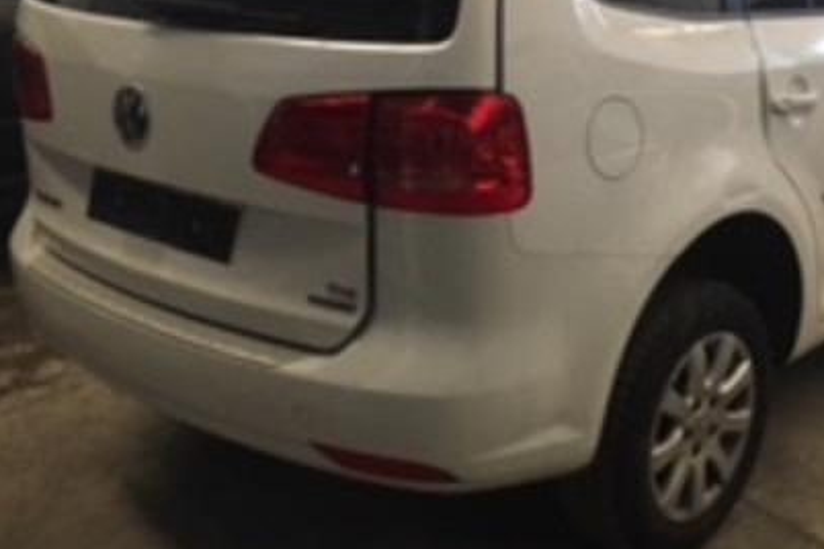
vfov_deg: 27.9
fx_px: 1099
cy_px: 172
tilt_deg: -14.2
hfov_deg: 40.1
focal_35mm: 48
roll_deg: -2.2
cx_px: 603
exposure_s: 1/33
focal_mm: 4.15
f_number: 2.2
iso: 250
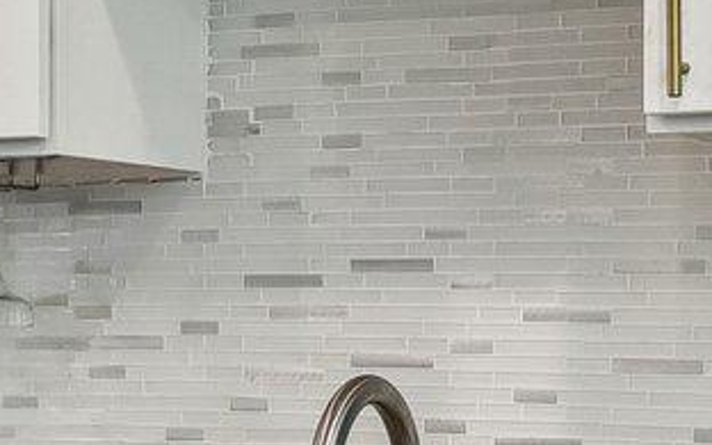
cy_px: 305
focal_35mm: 107
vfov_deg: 12.2
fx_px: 2076
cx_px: 438
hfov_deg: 19.4
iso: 400
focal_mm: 16
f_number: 8
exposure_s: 1/25
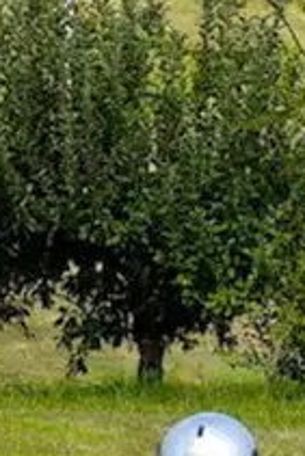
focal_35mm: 812
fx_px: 10300
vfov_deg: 2.5
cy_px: 309
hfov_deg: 1.7
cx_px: 420
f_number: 7.1
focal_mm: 95
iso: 360
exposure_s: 1/1250
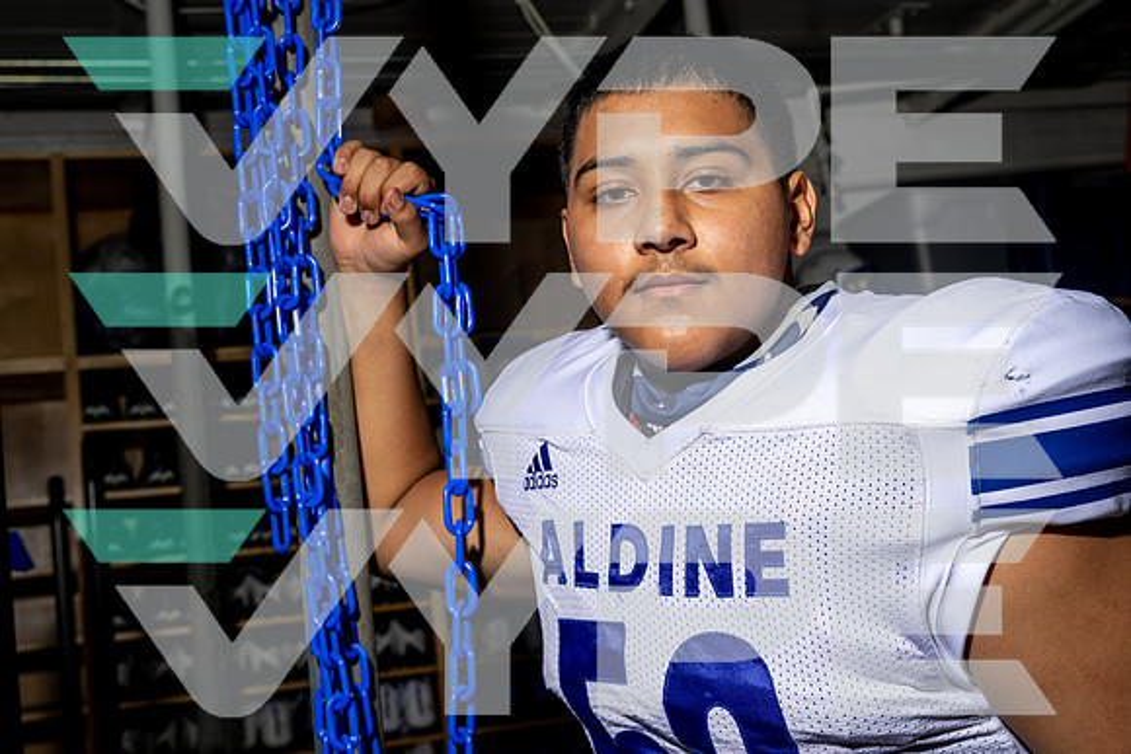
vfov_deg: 27.0
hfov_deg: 39.6
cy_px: 377
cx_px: 566
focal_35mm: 50
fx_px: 1571
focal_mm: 50
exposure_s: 1/125
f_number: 8
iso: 100
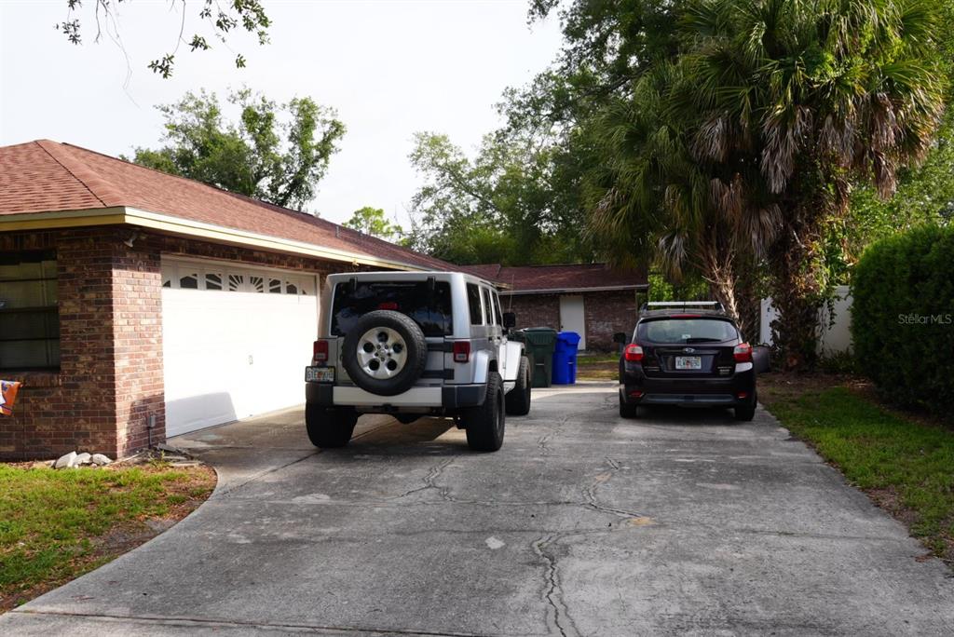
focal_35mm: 30
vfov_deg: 43.1
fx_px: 807
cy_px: 318
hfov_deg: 61.2
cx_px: 477
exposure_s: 1/250
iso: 100
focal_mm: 20.3
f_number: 4.5
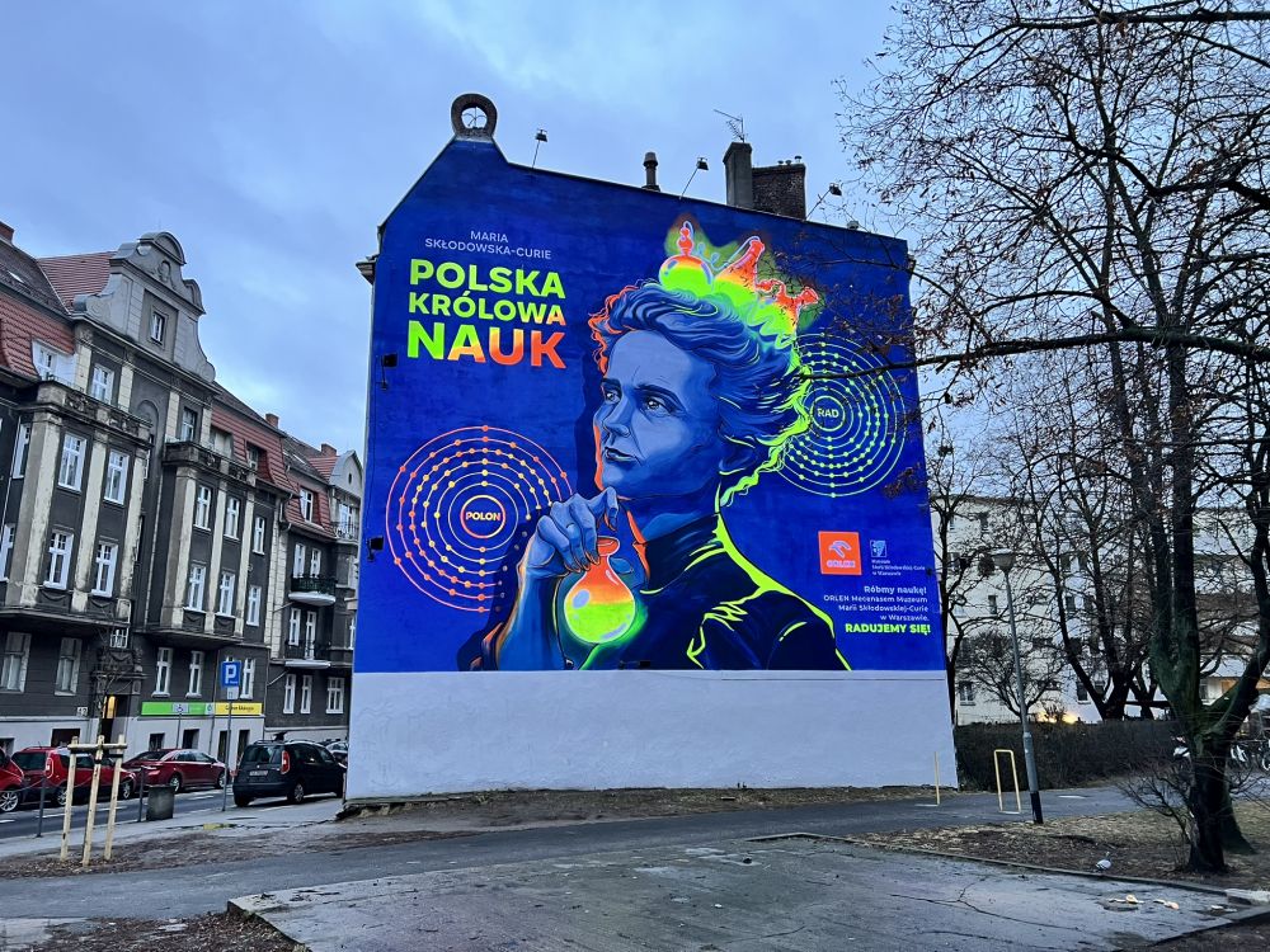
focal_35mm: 26
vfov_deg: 53.1
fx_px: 954
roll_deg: +2.0
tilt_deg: +14.8
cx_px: 635
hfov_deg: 67.3
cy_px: 476
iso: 250
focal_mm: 5.7
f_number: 1.5
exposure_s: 1/60
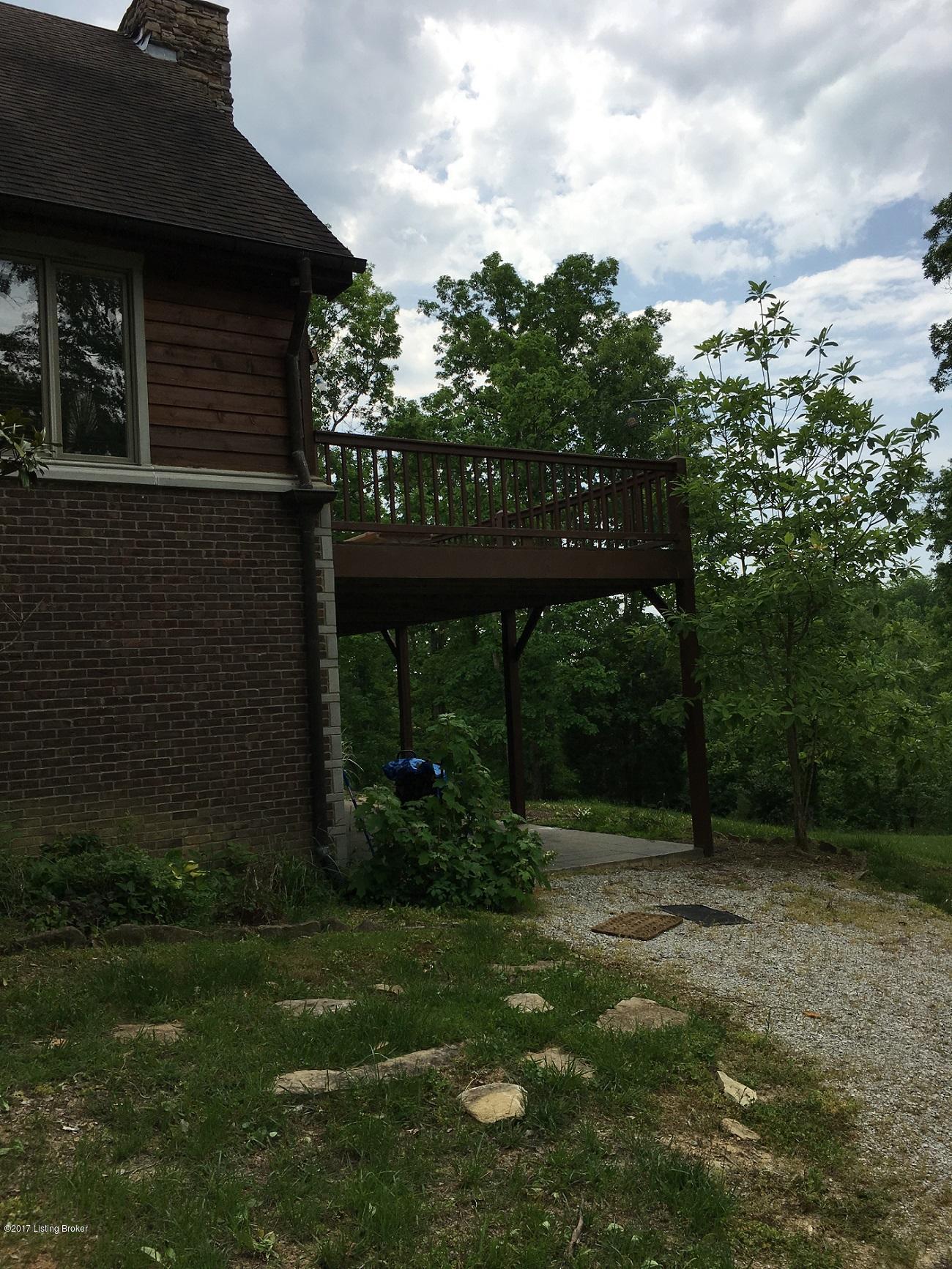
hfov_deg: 48.2
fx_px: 1063
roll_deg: +3.2
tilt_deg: +2.0
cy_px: 634
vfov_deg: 61.7
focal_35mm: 29
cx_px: 476
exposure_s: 1/1399
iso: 25
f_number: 2.2
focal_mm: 4.15
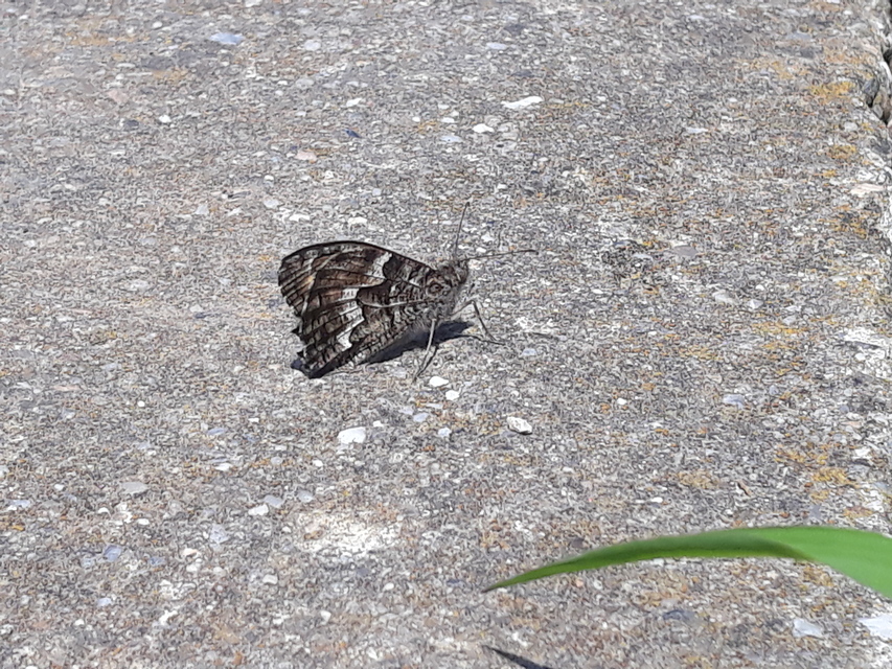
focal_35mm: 27
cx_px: 446
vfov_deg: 51.4
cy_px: 334
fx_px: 696
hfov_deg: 65.3
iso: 40
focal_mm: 3.71
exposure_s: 1/1656
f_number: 1.7
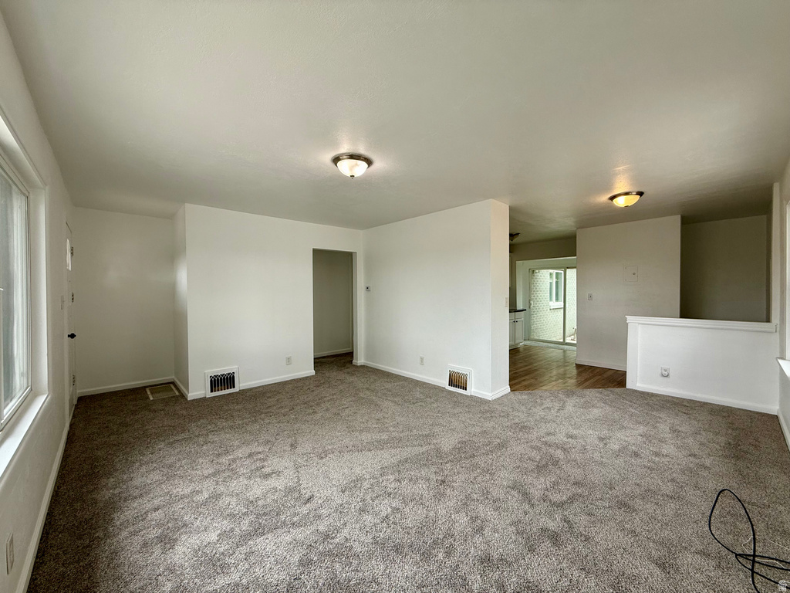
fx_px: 320
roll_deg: +0.5
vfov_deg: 85.7
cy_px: 296
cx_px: 395
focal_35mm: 14
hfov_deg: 102.1
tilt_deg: +0.2
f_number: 2.2
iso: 64
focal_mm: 2.22
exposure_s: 1/100
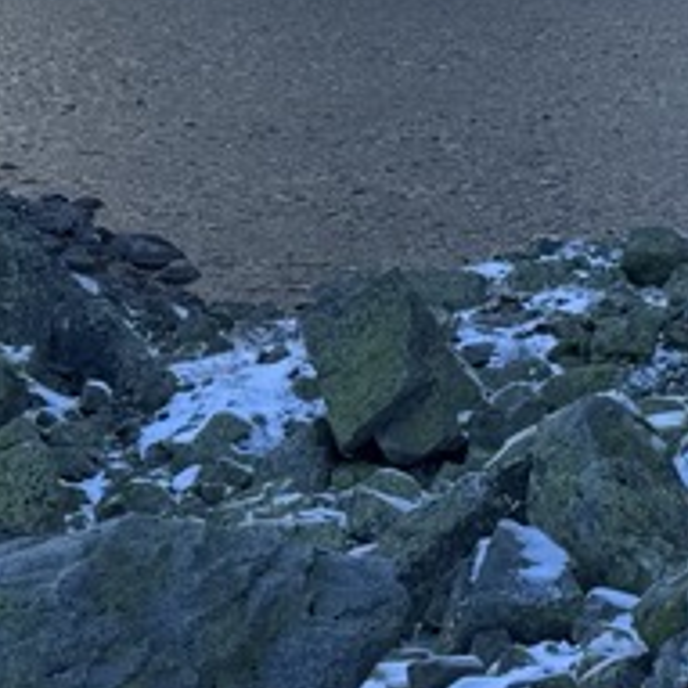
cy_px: -403
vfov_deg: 14.1
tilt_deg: +6.5
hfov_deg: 15.1
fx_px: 2563
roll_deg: -2.1
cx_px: 623
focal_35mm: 114
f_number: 1.78
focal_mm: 6.76
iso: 80
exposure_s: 1/1767
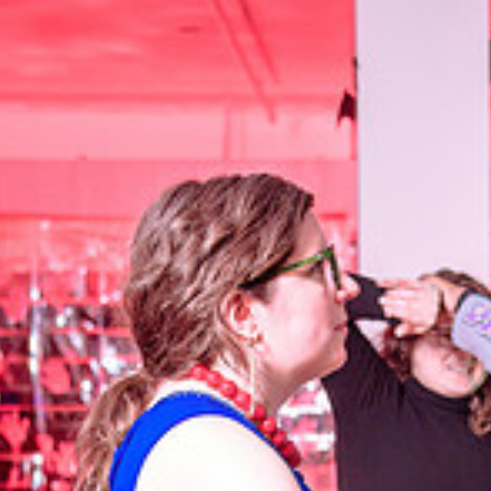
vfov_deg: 12.7
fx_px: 2150
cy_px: 566
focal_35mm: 134
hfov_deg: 12.8
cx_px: 548
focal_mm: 40
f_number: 3.5
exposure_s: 1/100
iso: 800
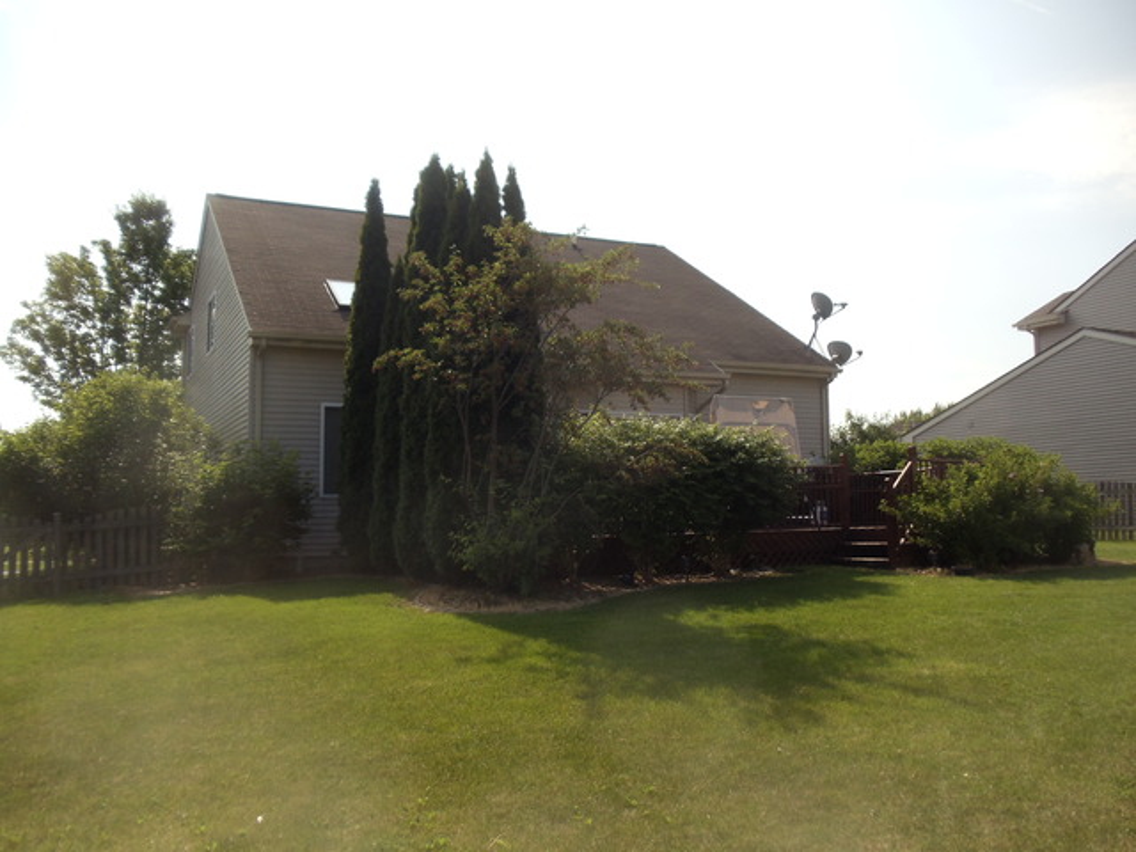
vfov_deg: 32.9
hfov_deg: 42.9
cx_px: 568
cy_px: 426
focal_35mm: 44
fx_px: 1444
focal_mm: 6
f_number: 7.1
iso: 100
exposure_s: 1/160
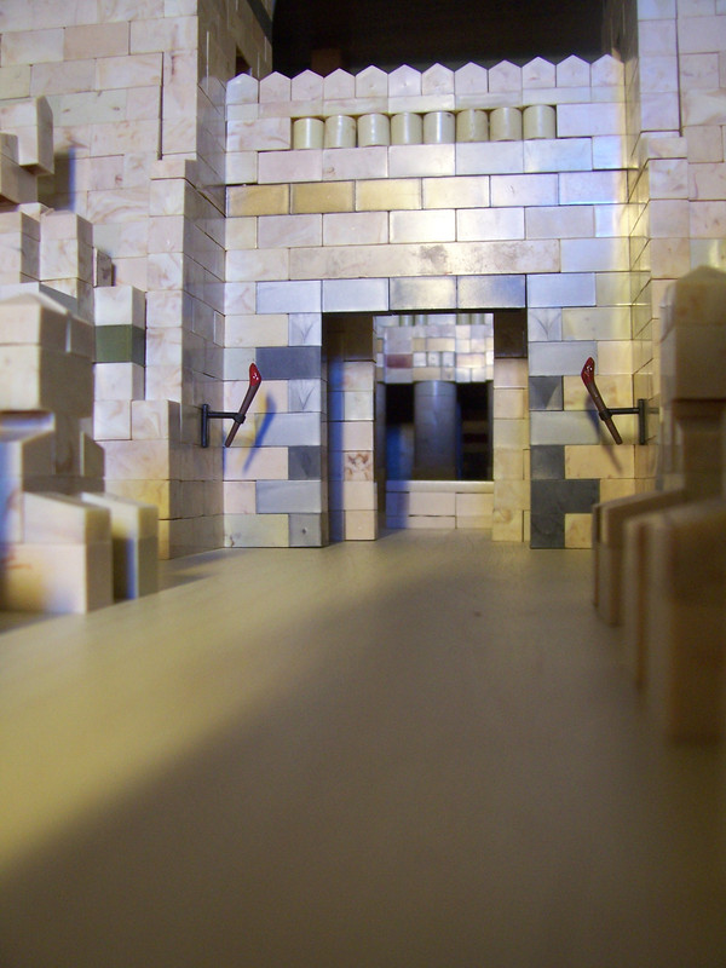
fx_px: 951
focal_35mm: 34
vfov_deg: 54.0
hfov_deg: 41.8
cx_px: 363
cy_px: 484
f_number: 2.7
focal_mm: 5.6
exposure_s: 1/20
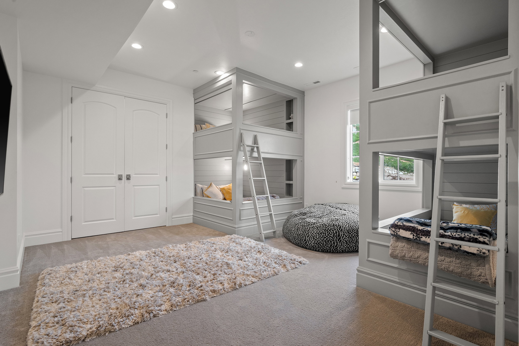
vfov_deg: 70.5
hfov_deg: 93.3
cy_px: 173
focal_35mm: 17
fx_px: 245
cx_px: 260
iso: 500
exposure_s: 1/2
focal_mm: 17
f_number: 8
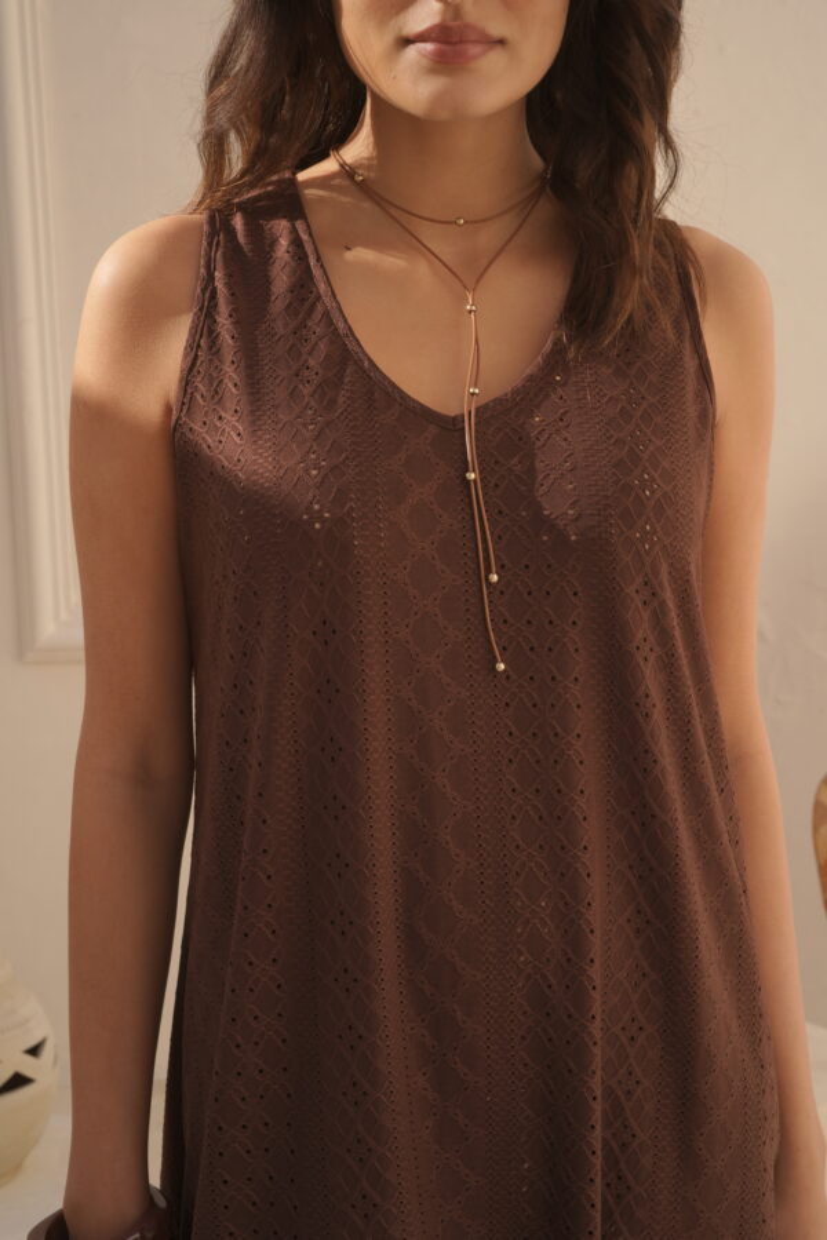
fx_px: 1723
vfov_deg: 39.6
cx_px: 414
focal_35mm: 50
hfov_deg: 27.0
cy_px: 620
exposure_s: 1/125
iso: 200
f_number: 11
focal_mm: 50
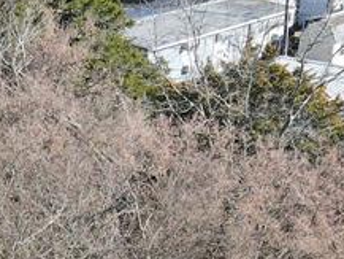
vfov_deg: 12.3
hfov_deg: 16.4
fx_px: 1124
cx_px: -111
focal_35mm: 113
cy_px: 416
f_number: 2.8
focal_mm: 4.5
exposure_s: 1/200
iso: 100
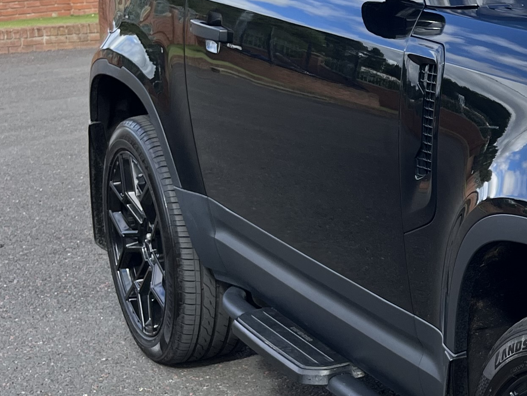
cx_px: 730
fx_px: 1279
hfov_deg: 20.7
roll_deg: -0.3
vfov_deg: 17.6
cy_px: 197
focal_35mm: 84
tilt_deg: -13.0
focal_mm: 5.1
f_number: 1.6
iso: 50
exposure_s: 1/1066
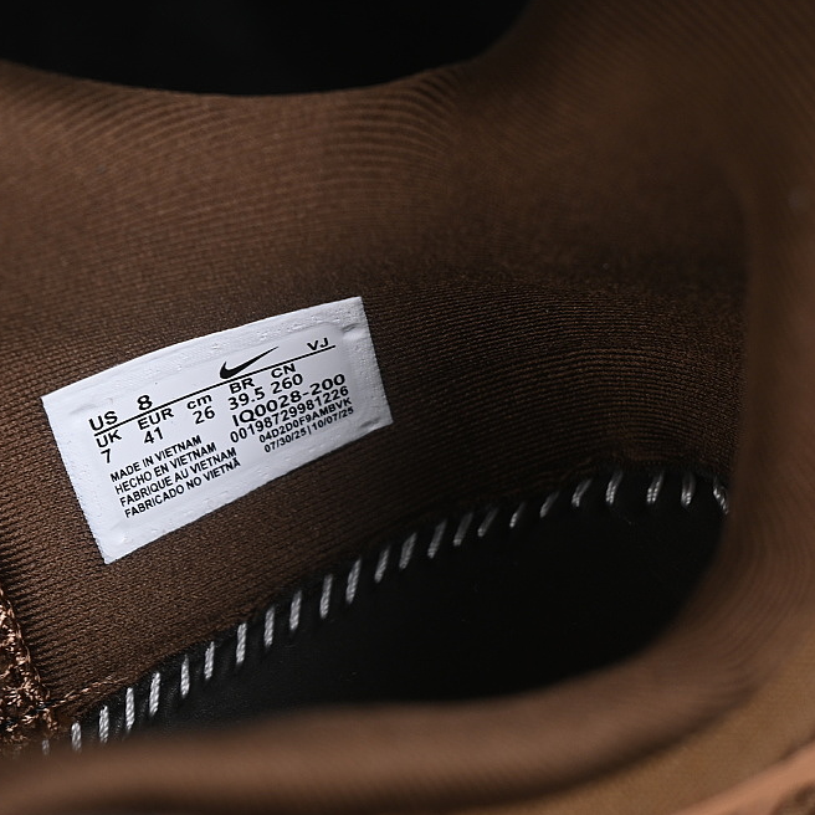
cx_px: 216
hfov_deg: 16.5
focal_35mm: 105
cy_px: 432
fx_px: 2797
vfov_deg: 16.6
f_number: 6.3
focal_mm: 50
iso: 160
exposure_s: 1/60
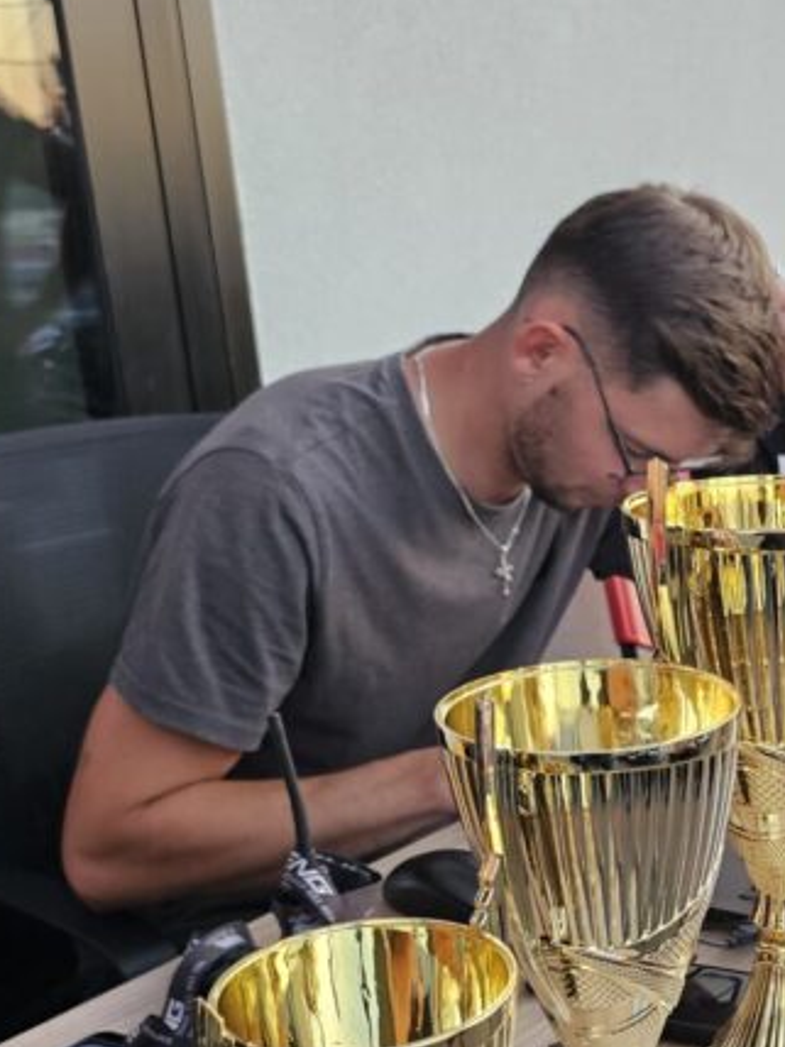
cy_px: 744
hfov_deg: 24.7
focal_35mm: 55
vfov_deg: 34.4
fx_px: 1663
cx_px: 866
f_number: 1.7
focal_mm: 6.3
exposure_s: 1/100
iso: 200
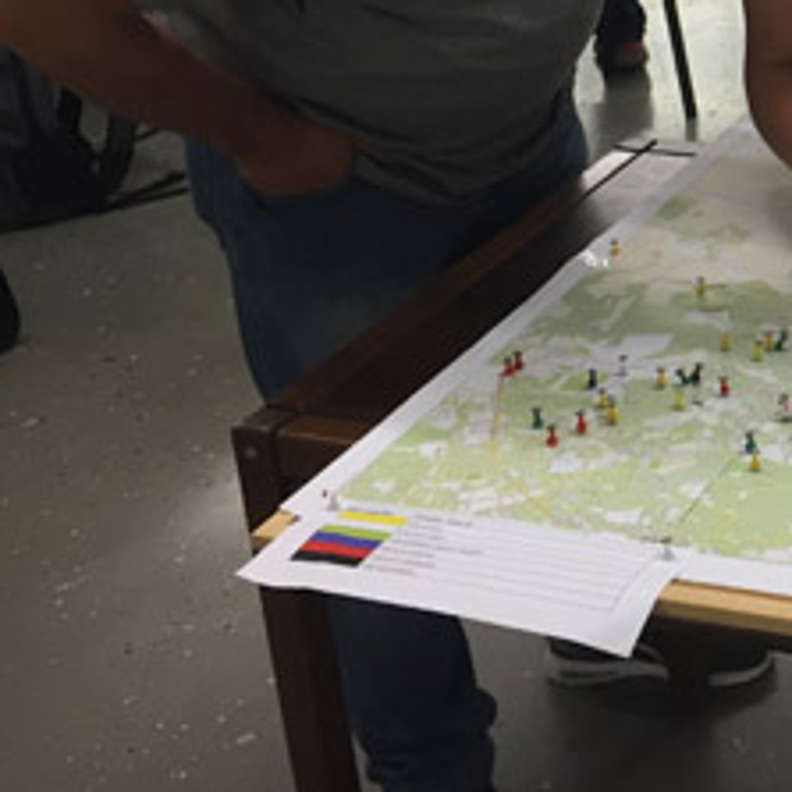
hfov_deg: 22.5
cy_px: 18
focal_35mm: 69
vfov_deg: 24.0
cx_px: 1019
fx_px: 1786
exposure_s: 1/33
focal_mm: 4.15
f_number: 2.2
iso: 100
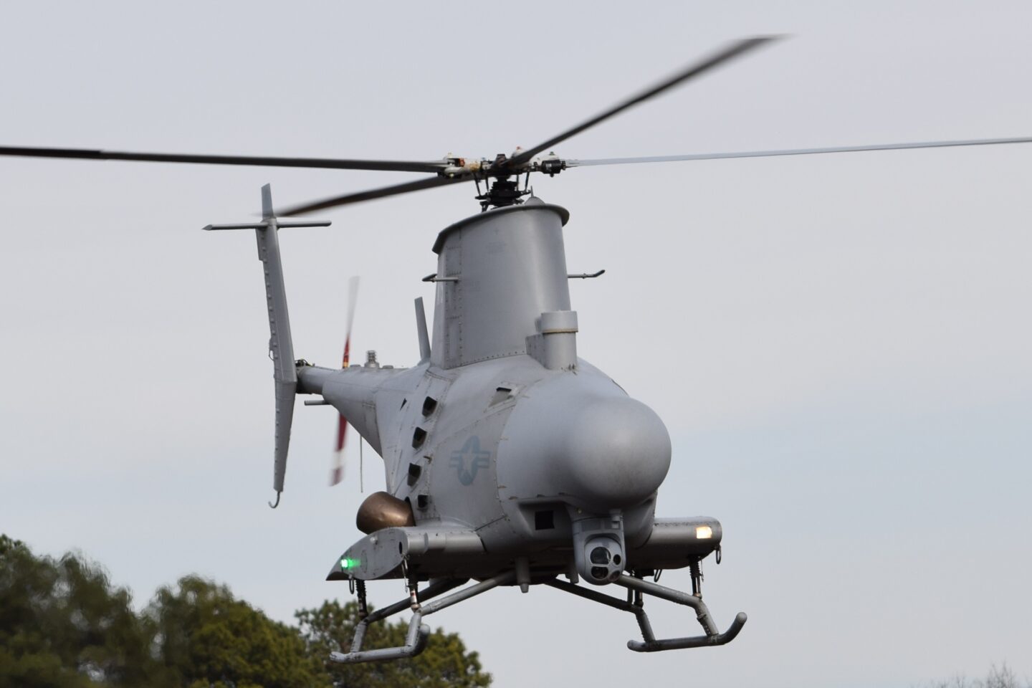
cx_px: 516
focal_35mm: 150
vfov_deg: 9.1
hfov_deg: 13.7
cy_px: 344
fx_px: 4300
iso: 200
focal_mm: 100
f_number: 7.1
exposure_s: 1/800
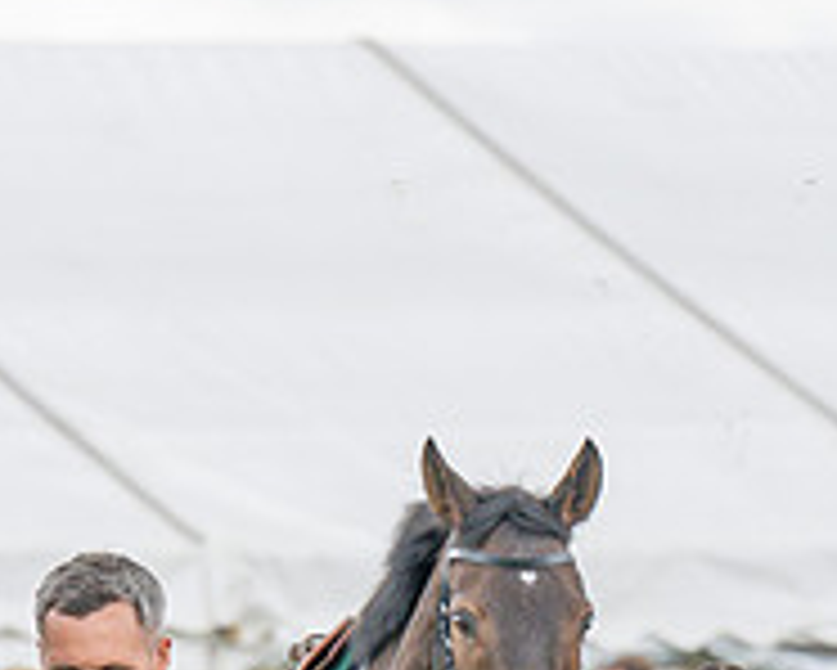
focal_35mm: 817
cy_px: 985
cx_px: -576
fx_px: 20249
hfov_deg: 2.4
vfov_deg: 1.9
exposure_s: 1/800
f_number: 5
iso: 400
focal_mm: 160
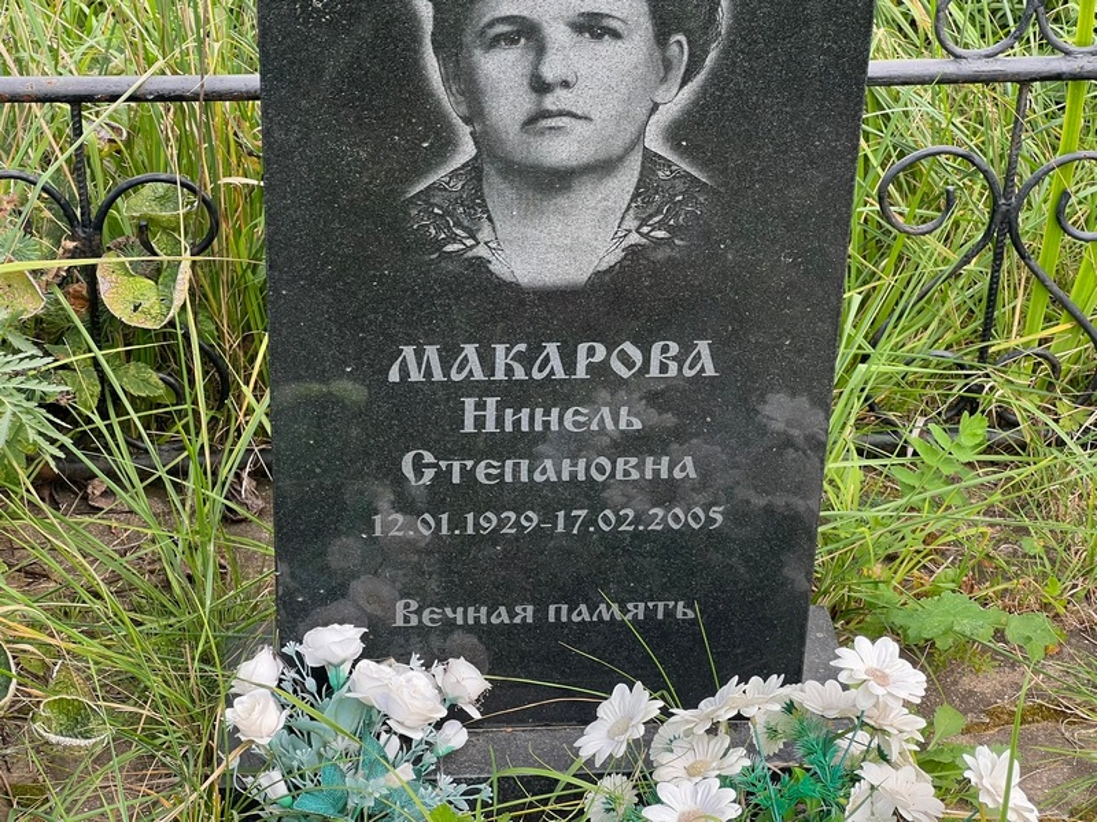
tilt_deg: -30.2
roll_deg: -1.0
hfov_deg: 25.3
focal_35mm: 77
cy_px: 411
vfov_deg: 19.1
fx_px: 2440
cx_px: 548
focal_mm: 9
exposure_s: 1/121
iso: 80
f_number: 2.8
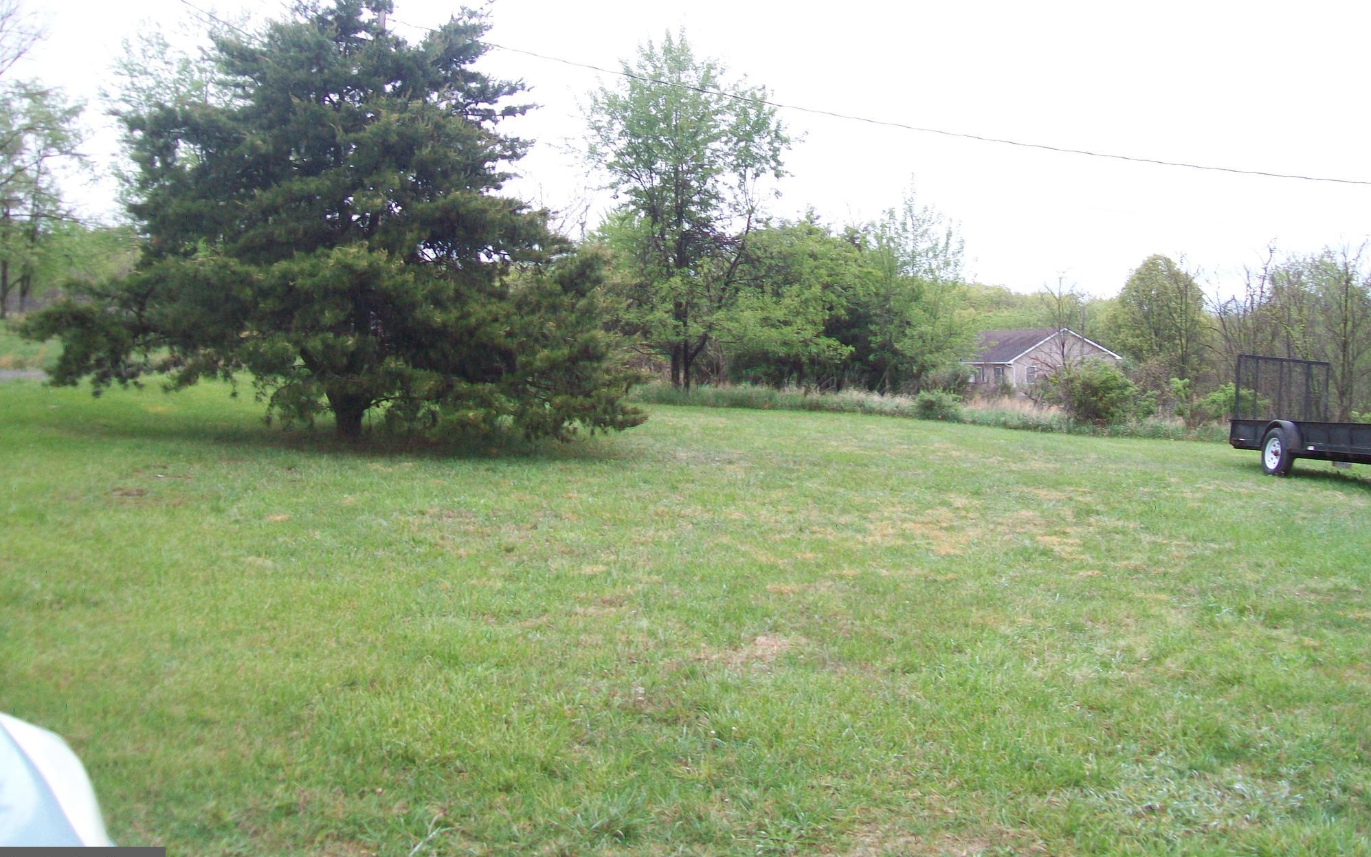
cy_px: 375
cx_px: 698
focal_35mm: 37
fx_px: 1383
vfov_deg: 34.4
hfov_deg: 52.7
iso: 64
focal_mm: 6.1
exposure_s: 1/320
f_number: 2.7
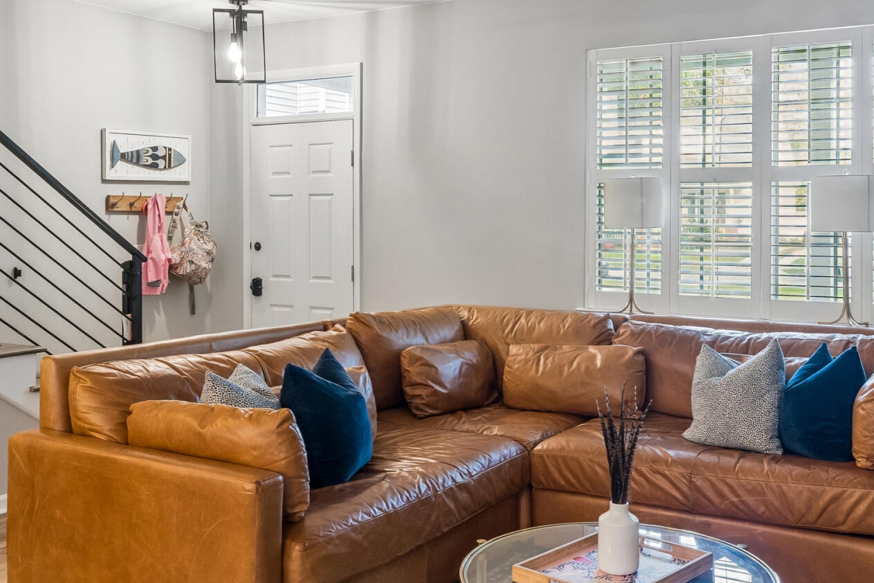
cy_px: 210
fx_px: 922
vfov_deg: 34.8
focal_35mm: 38
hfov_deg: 50.4
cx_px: 518
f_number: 8
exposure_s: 1/5
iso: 500
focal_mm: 16
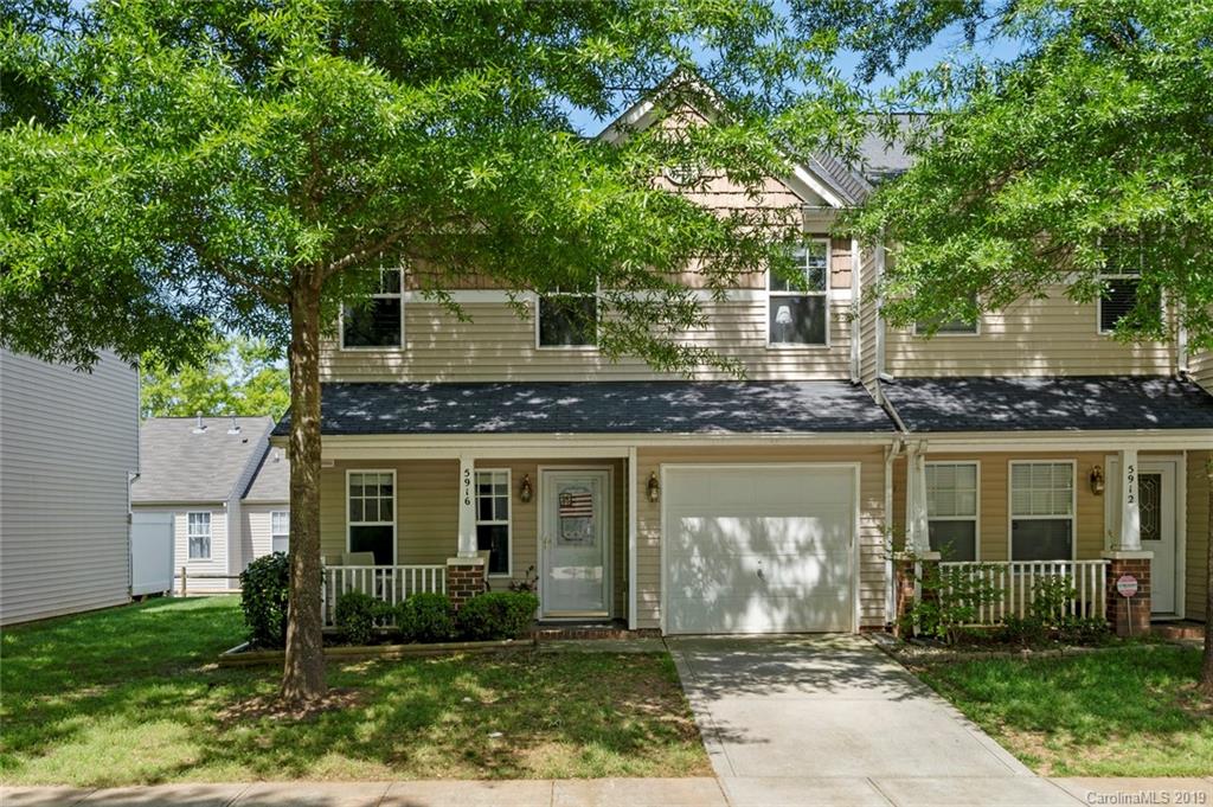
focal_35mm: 35
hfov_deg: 54.5
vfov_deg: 37.8
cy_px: 404
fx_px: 1178
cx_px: 606
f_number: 8
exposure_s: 1/250
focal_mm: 35
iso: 100
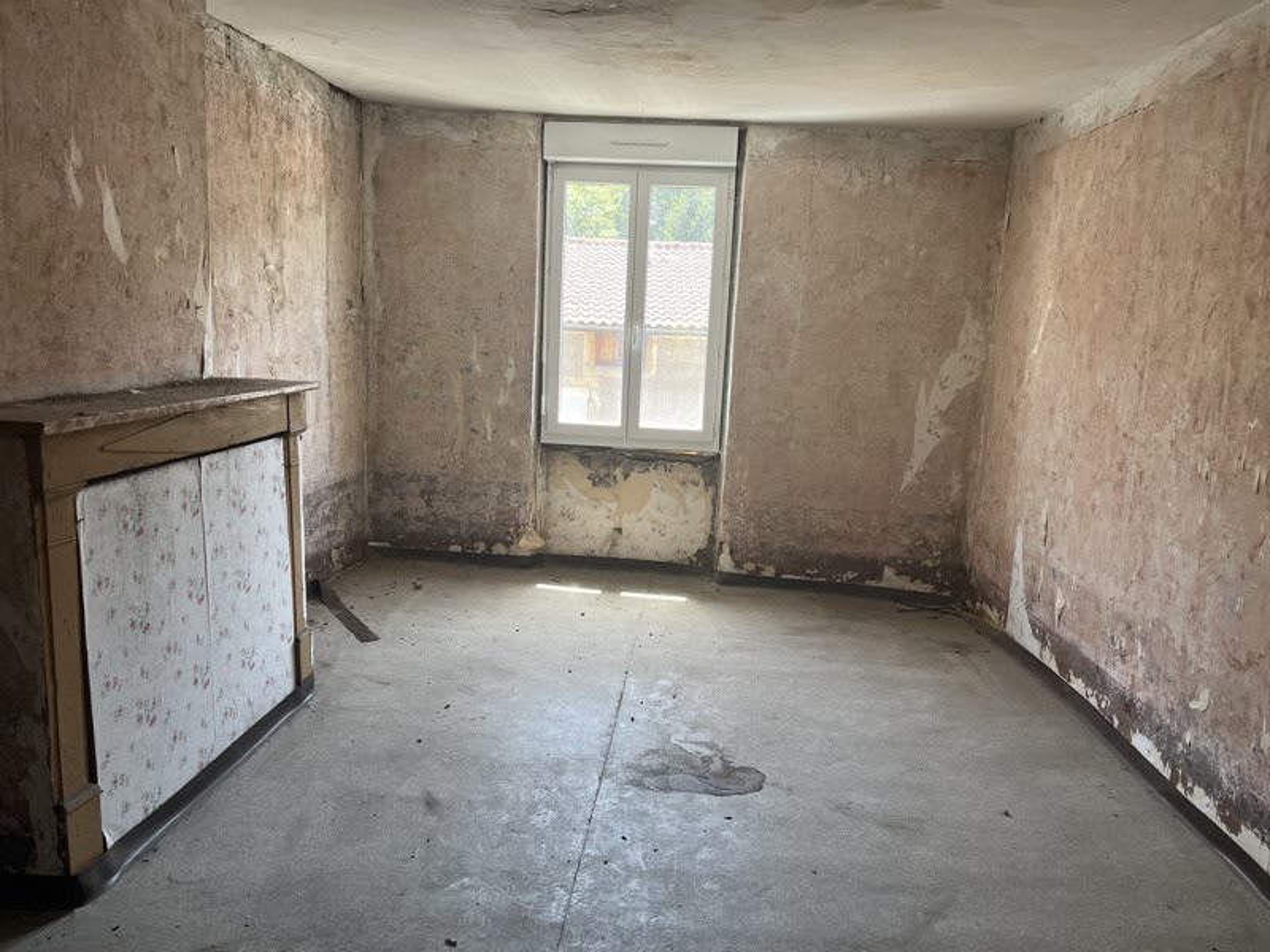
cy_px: 476
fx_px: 954
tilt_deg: -7.6
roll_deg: -3.3
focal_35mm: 26
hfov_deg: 67.3
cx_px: 635
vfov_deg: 53.1
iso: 100
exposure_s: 1/122
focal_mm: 5.1
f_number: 1.6
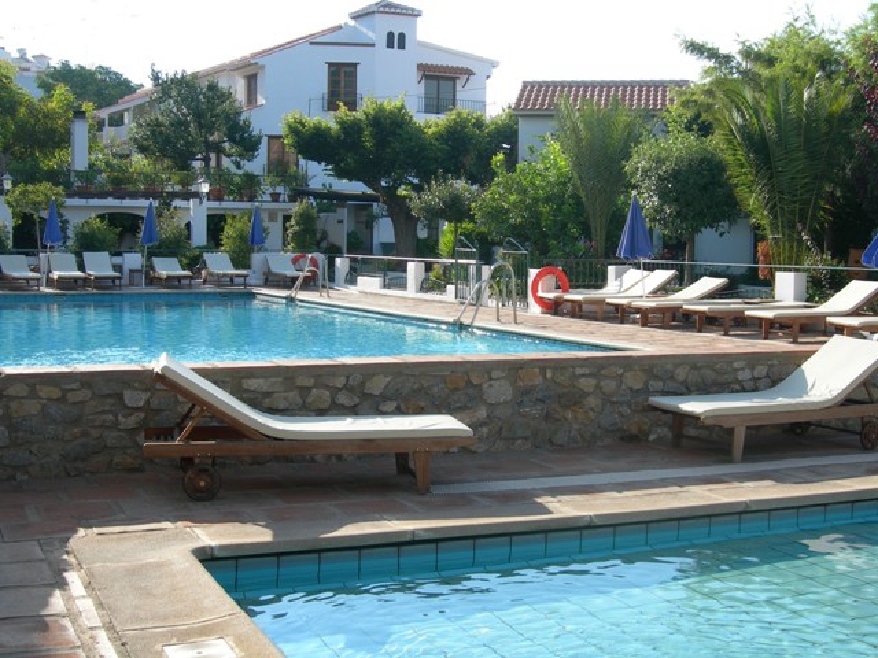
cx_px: 439
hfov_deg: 37.5
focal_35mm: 51
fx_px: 1294
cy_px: 329
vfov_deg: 28.6
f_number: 5.4
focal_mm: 10.6
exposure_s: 1/160
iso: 50
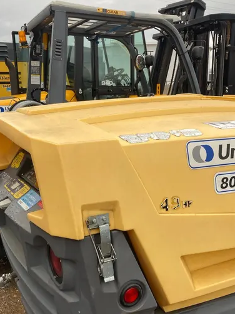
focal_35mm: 41
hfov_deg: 35.1
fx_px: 371
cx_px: 108
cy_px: 192
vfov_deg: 45.5
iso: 25
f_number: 1.8
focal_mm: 3.99
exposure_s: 1/121
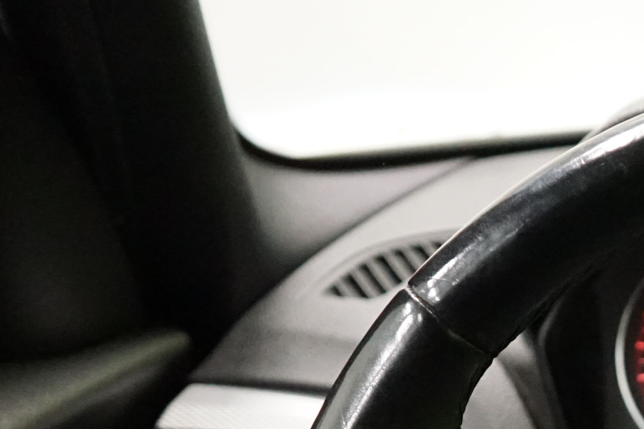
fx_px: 1932
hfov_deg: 17.6
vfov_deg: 12.0
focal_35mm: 108
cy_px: 682
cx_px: 862
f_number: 4
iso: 6400
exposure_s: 1/125
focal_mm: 33
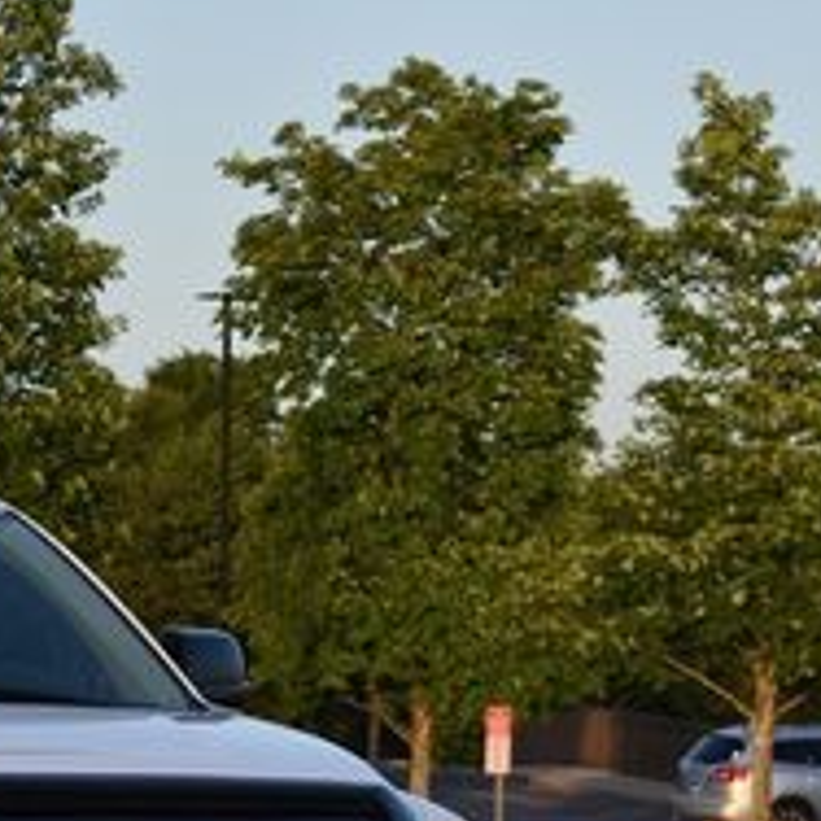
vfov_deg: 8.1
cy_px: 635
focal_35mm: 217
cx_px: -275
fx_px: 5823
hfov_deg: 8.0
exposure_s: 1/250
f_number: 5.6
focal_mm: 50
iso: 200
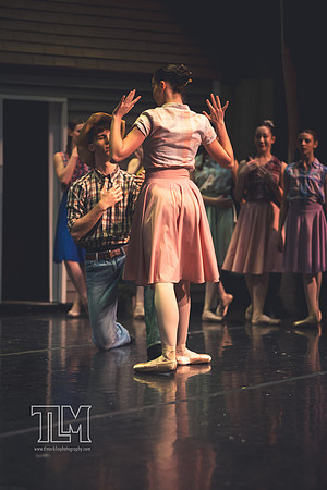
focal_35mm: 110
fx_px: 1499
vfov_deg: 18.6
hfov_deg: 12.5
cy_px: 245
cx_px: 164
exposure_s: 1/250
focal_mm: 110
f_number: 2.8
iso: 1250
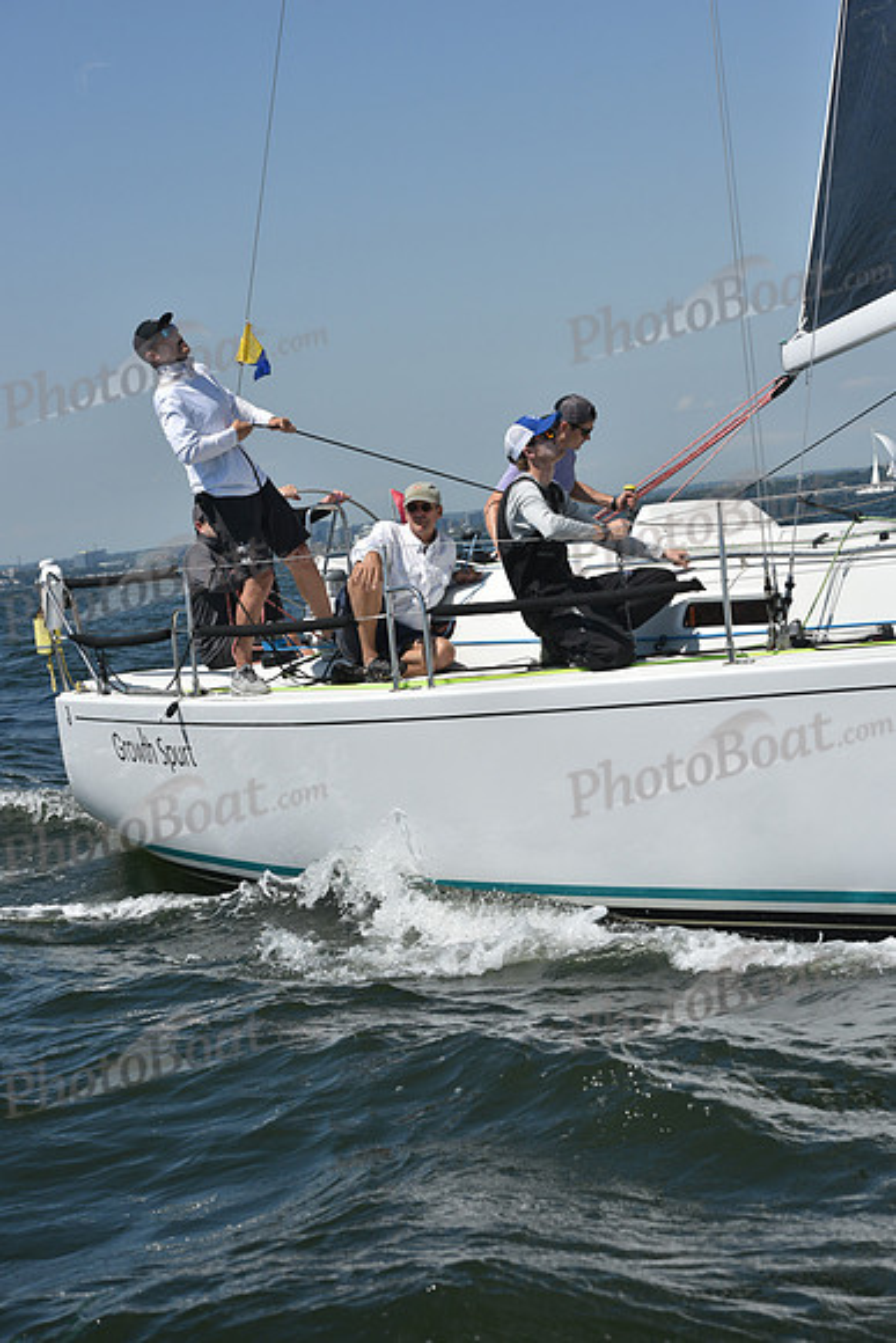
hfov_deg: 17.1
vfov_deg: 25.4
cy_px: 672
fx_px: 2985
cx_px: 448
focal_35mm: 80
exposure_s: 1/1250
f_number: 9
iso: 250
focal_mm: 80
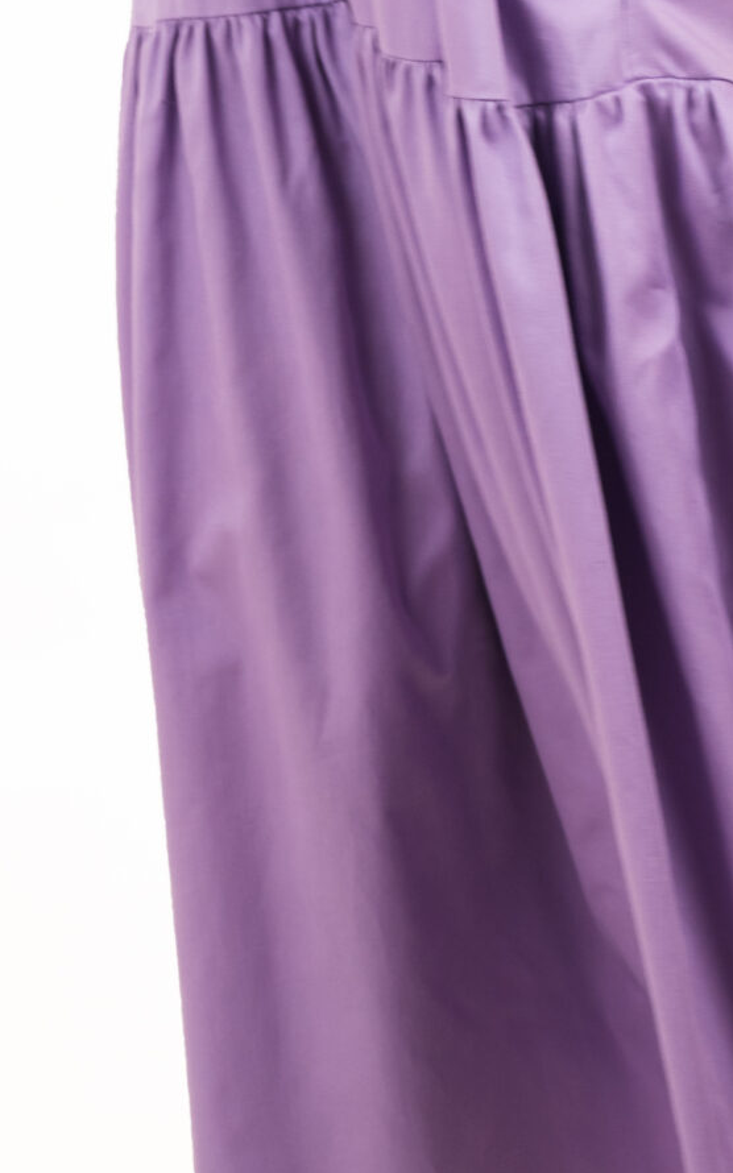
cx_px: 680
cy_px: 671
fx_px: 5339
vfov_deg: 12.5
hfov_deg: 7.8
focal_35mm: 167
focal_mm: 57
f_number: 4
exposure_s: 1/160
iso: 640
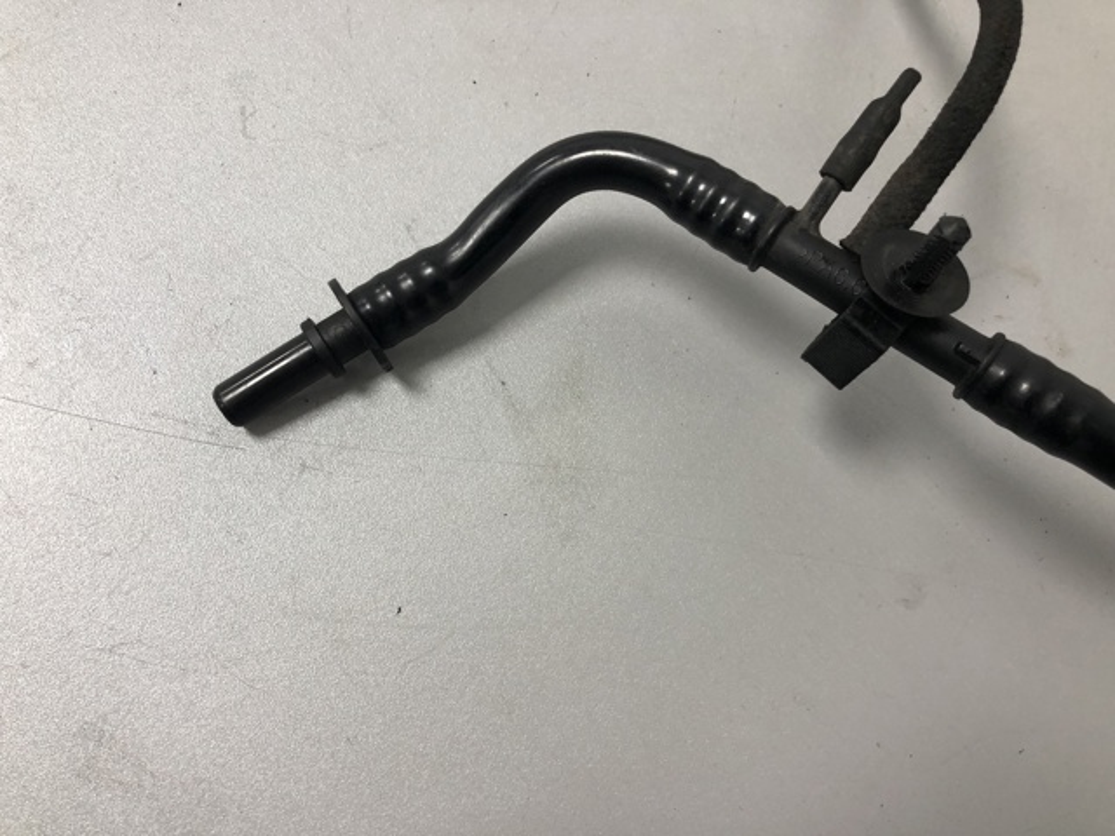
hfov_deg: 63.4
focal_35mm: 28
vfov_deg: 49.7
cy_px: 418
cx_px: 558
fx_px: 902
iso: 32
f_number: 1.8
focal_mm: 4
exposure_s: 1/33
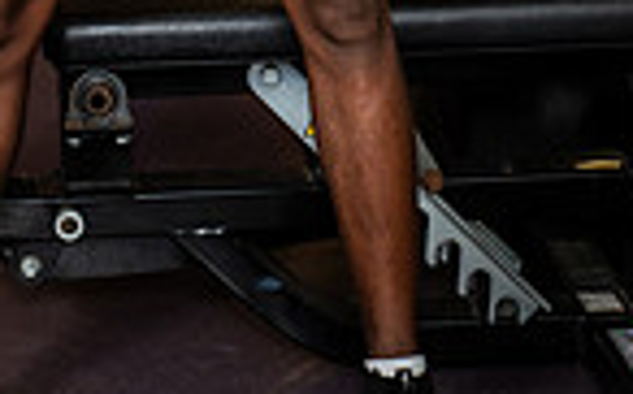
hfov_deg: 15.1
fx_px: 2379
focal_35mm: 138
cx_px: 121
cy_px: -520
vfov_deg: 8.7
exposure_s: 1/250
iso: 500
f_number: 5.6
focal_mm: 44
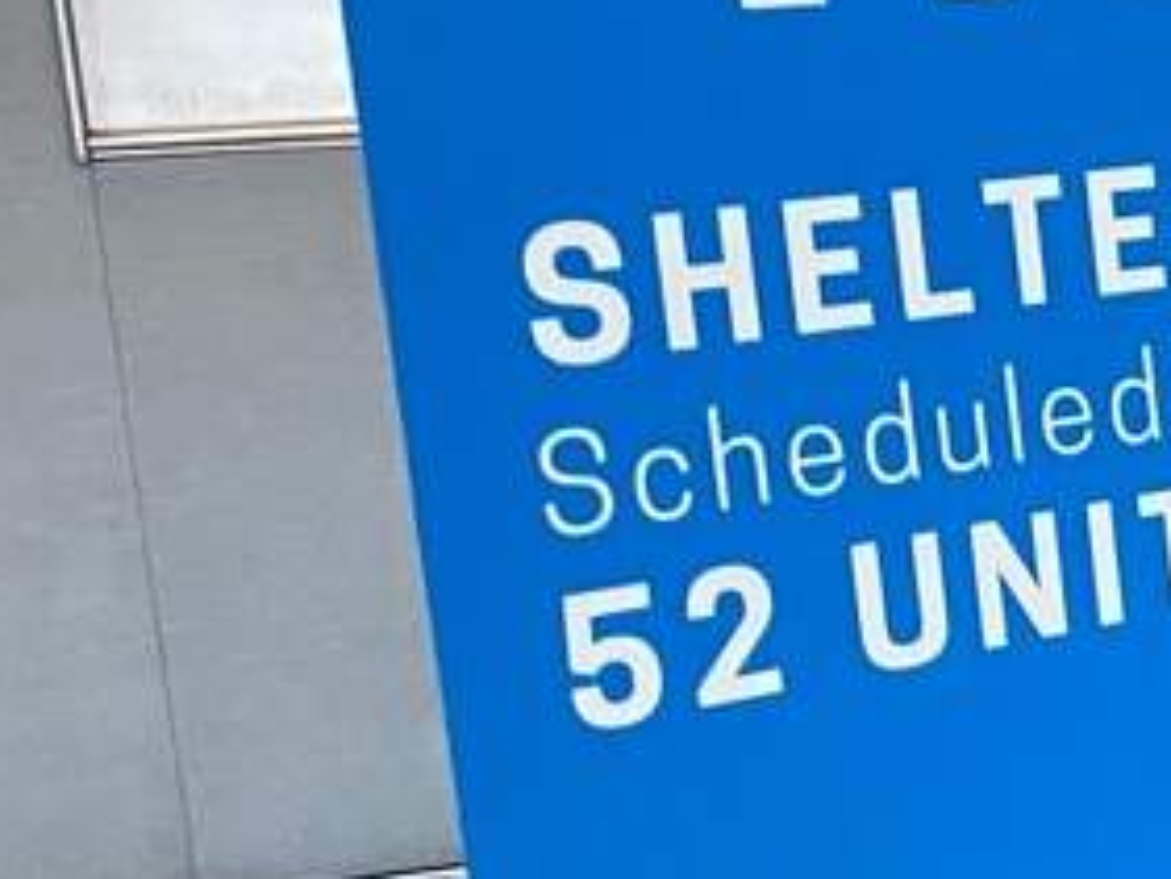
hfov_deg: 14.2
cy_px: 596
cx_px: 2475
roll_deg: -1.3
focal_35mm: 111
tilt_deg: -16.7
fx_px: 3757
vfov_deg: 13.3
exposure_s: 1/60
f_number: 1.8
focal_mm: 4.25
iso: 250
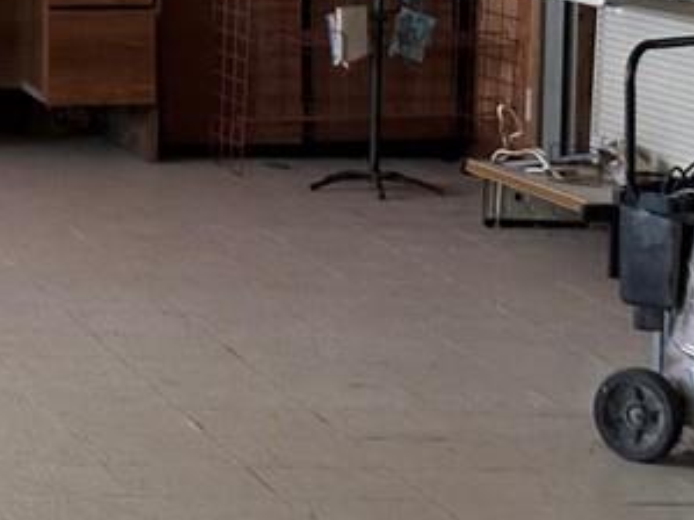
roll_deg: -1.8
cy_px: -183
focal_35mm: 178
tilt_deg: -1.9
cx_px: -413
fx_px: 3567
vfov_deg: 8.2
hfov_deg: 10.6
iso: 250
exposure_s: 1/40
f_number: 1.6
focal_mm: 5.96
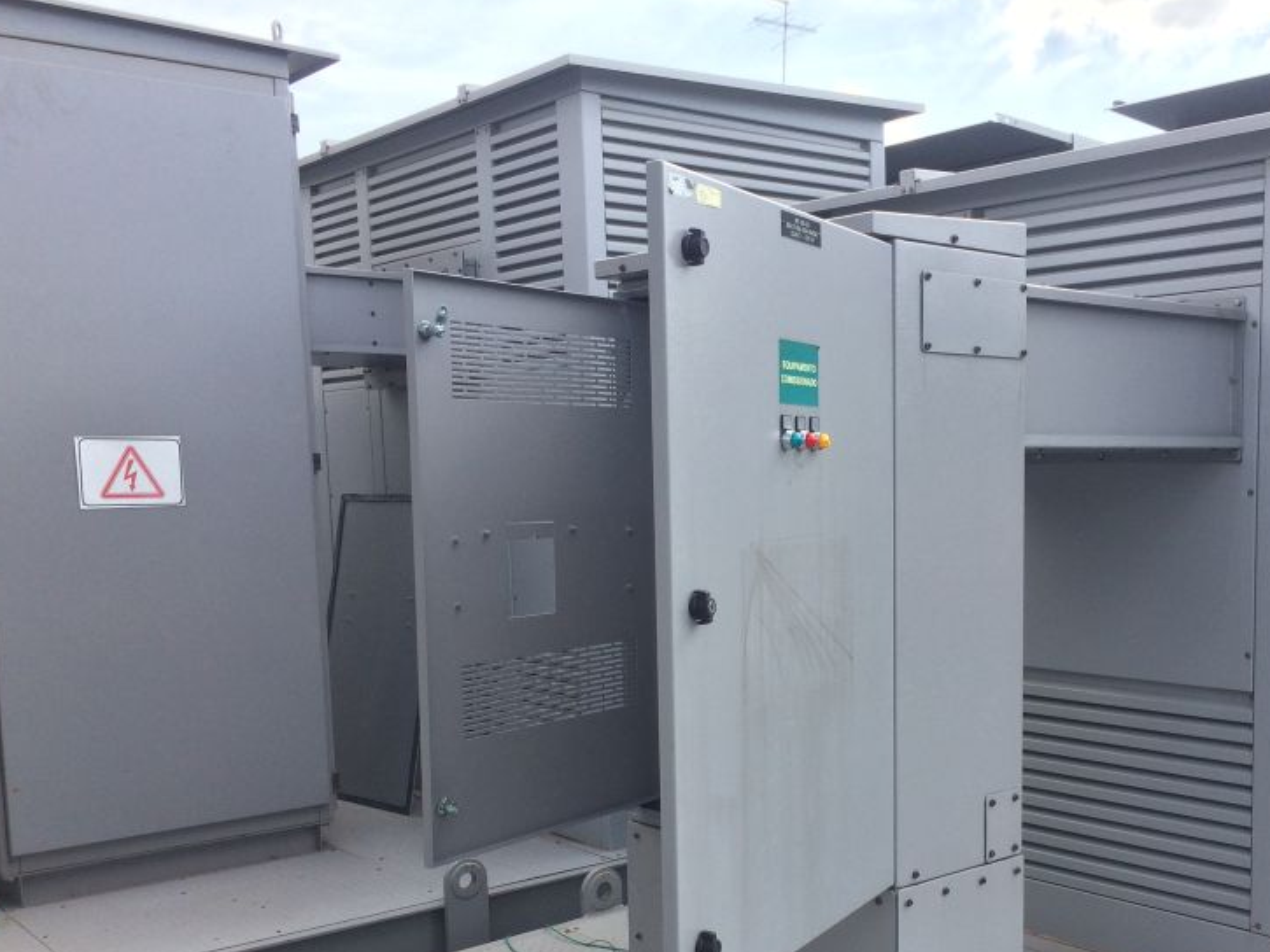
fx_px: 1468
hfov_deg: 46.2
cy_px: 640
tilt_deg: -7.6
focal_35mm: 40
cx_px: 827
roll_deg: +0.1
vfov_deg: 35.6
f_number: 2.2
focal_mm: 4.15
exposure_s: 1/641
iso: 32
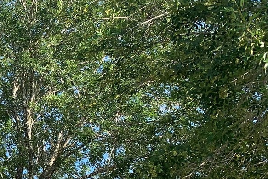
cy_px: 295
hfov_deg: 18.5
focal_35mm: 95
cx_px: -158
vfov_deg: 13.3
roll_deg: +0.8
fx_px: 707
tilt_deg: +7.1
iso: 25
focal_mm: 4.25
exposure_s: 1/1368
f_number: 1.8
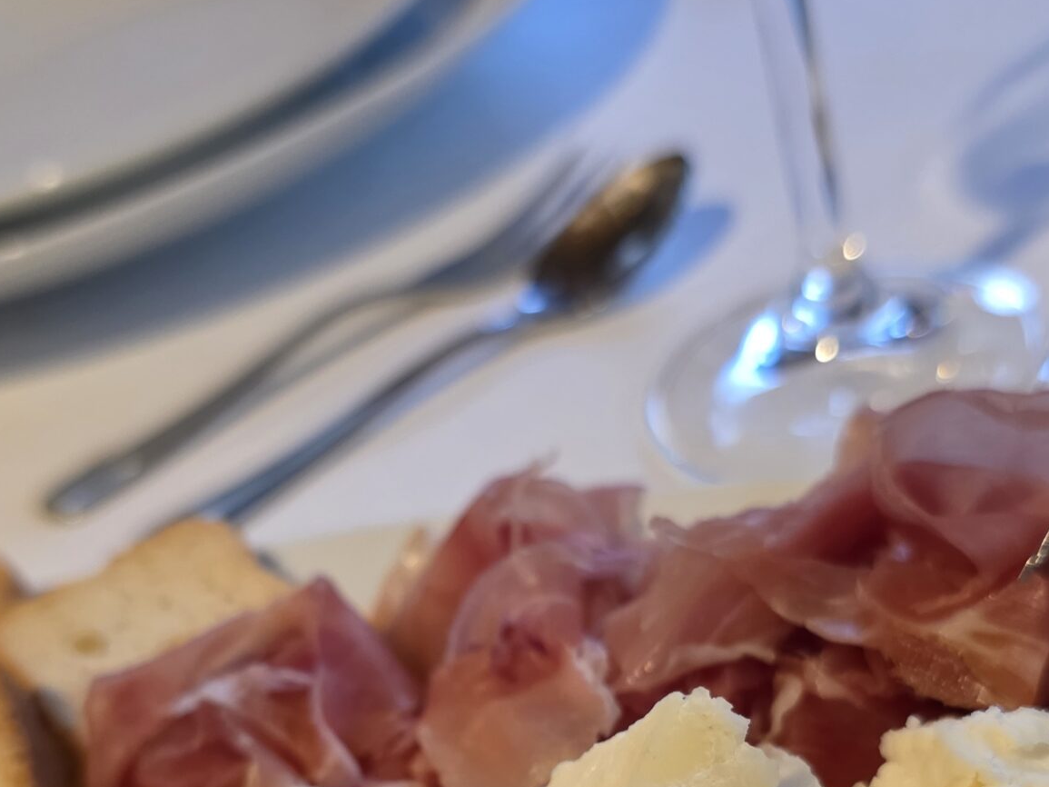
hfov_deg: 37.5
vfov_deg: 27.4
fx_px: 1545
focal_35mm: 51
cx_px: 542
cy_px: 721
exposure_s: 1/120
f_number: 1.7
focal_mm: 6.3
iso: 640
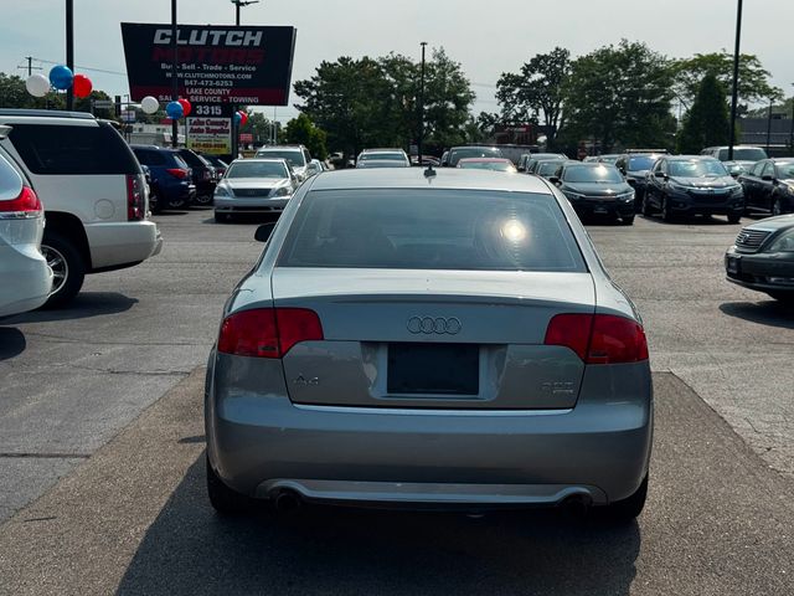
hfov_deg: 39.7
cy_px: 298
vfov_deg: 30.3
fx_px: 1101
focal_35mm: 48
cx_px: 397
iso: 64
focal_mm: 6.76
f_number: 1.78
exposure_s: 1/6410
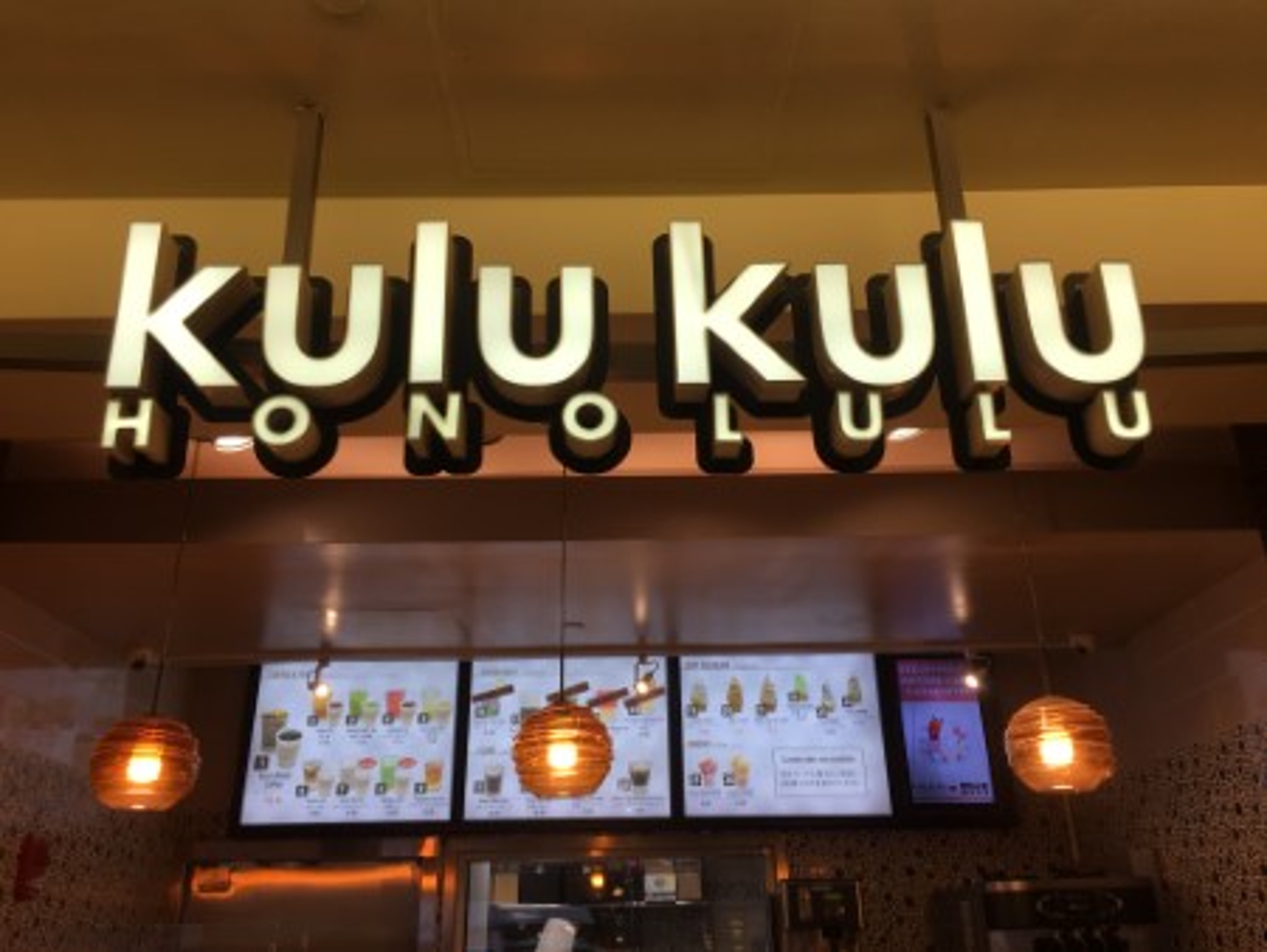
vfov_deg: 48.3
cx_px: 634
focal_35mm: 29
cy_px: 476
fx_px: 1062
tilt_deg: +23.2
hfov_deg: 61.6
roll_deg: +0.0
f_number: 2.2
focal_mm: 4.15
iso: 32
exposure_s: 1/60
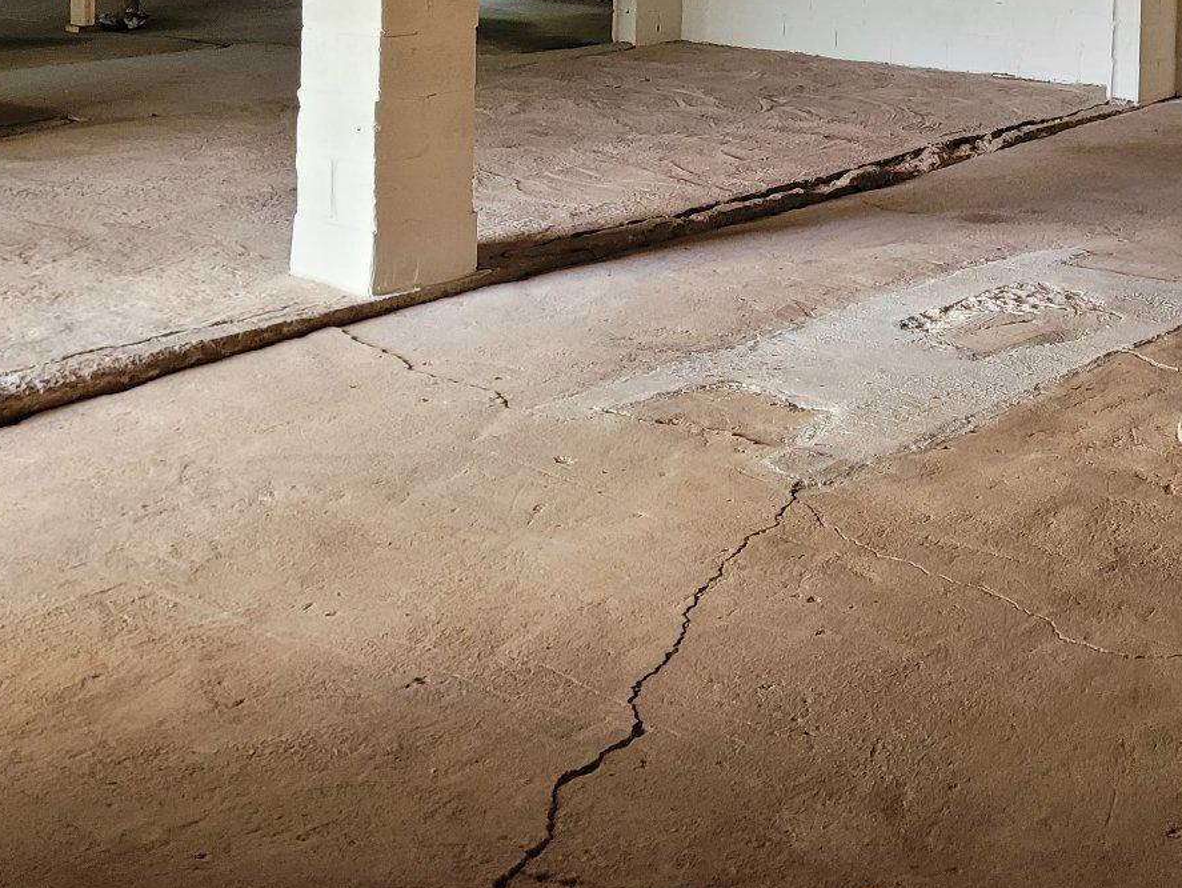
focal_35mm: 60
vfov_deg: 22.9
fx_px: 2050
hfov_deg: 31.0
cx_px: 1010
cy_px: -100
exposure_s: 1/120
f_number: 1.8
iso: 250
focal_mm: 5.4
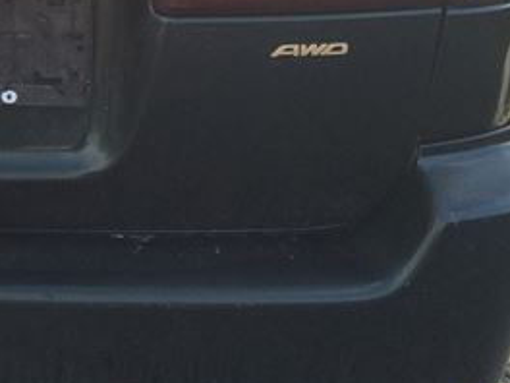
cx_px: -170
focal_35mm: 88
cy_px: -95
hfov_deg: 20.2
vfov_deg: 16.0
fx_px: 1297
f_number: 2.2
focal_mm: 4.15
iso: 32
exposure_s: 1/224
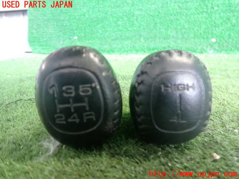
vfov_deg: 46.8
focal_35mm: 30
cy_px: 90
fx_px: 207
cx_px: 120
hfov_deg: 60.0
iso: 640
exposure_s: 1/30
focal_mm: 5.4
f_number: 2.3
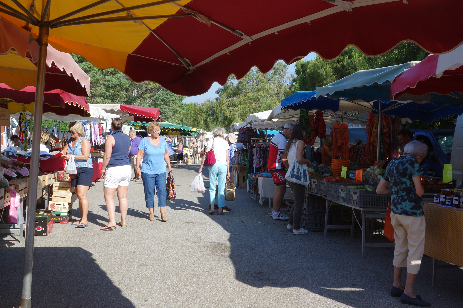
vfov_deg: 31.9
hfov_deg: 46.4
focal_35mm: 42
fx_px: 540
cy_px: 141
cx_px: 212
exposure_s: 1/400
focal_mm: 14.23
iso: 125
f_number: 5.6
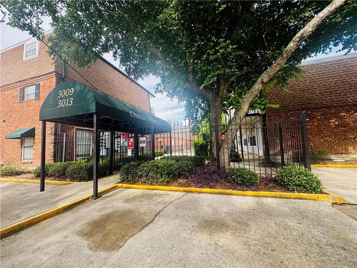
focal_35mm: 14
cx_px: 178
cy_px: 134
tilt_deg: +4.5
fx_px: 144
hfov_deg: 102.1
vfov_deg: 85.7
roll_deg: +2.1
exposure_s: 1/241
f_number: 2.2
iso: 40
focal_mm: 2.22
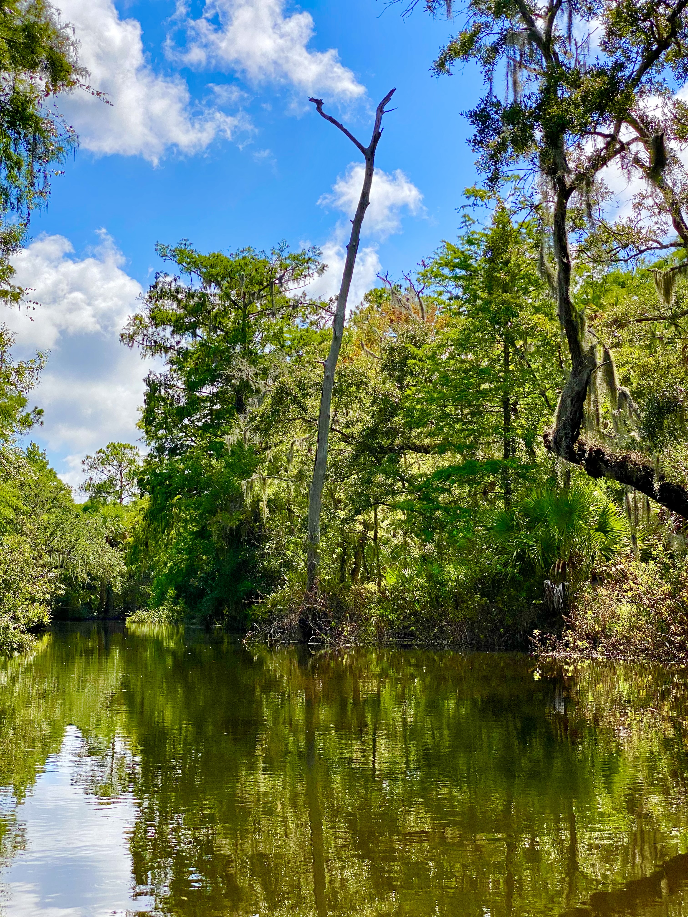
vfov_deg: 36.8
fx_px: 1378
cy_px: 458
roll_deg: -0.9
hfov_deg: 28.0
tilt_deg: +7.2
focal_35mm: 52
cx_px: 344
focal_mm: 6
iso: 20
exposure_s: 1/1776
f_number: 2
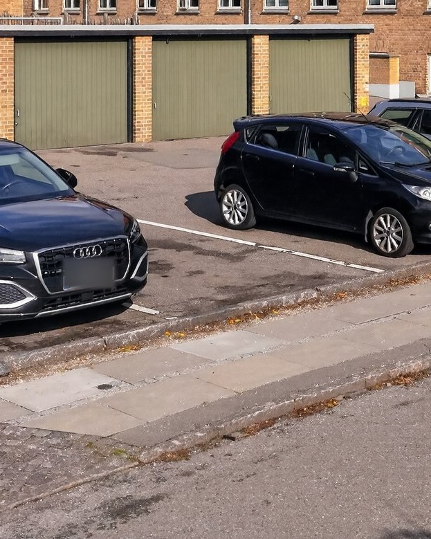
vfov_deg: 24.4
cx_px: 488
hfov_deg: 19.7
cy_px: -13
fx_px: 1180
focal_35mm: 74
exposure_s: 1/3200
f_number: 8
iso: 400
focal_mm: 24
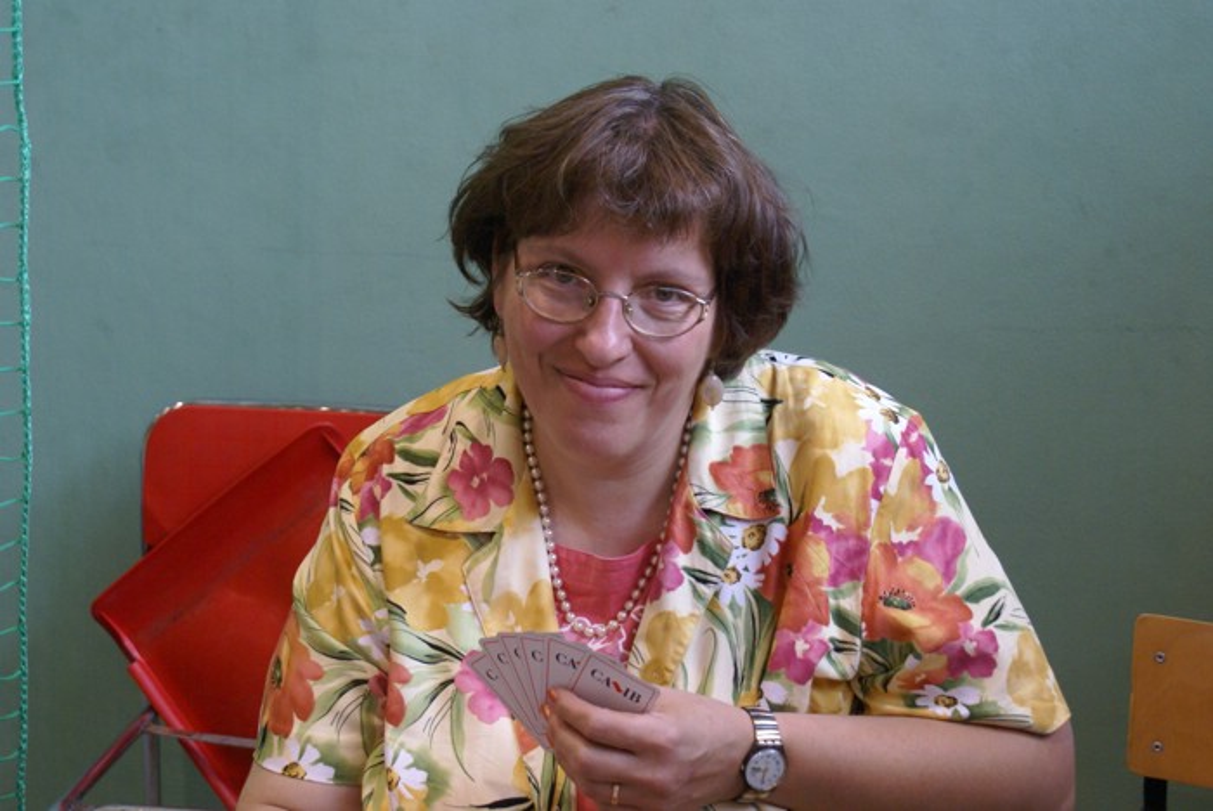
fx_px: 2276
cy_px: 406
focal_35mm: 68
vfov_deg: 20.2
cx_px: 606
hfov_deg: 29.8
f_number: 5.6
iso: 800
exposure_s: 1/50
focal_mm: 45
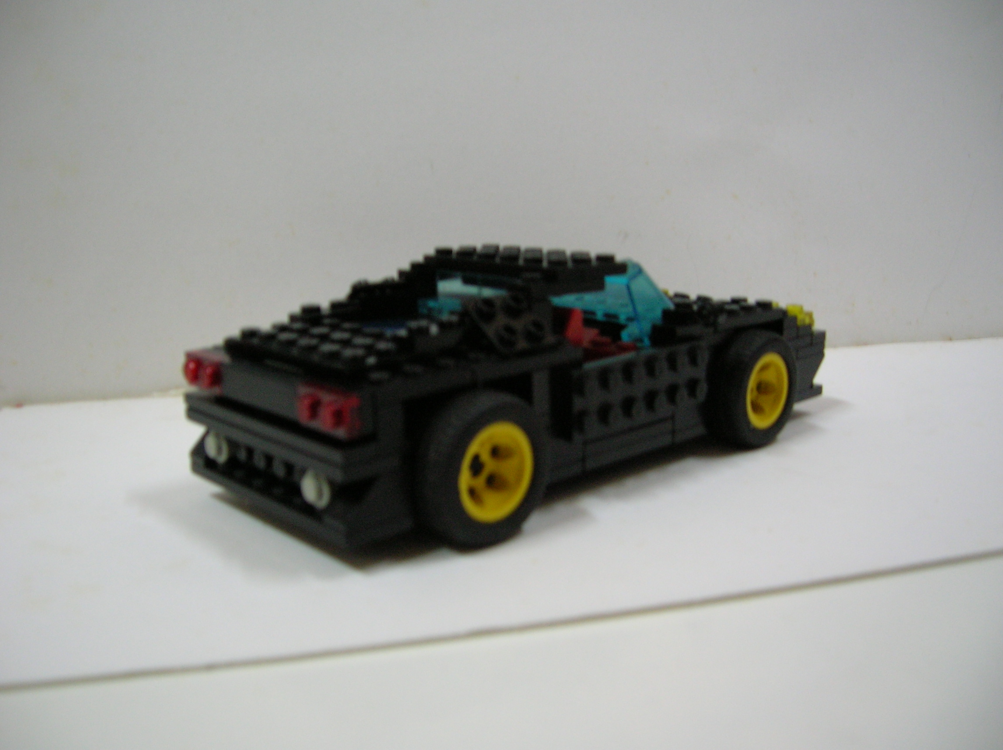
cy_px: 375
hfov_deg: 54.0
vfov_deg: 41.7
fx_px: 984
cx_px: 502
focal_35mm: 34
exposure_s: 1/4.7
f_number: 2.9
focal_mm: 5.7
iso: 100
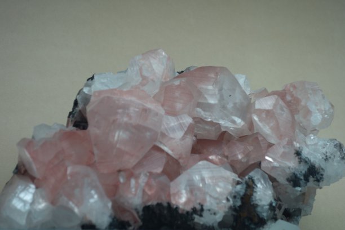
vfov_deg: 16.3
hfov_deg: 24.2
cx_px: 172
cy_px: 115
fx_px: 805
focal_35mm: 84
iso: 125
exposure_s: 1/30
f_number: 4.5
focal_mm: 31.15
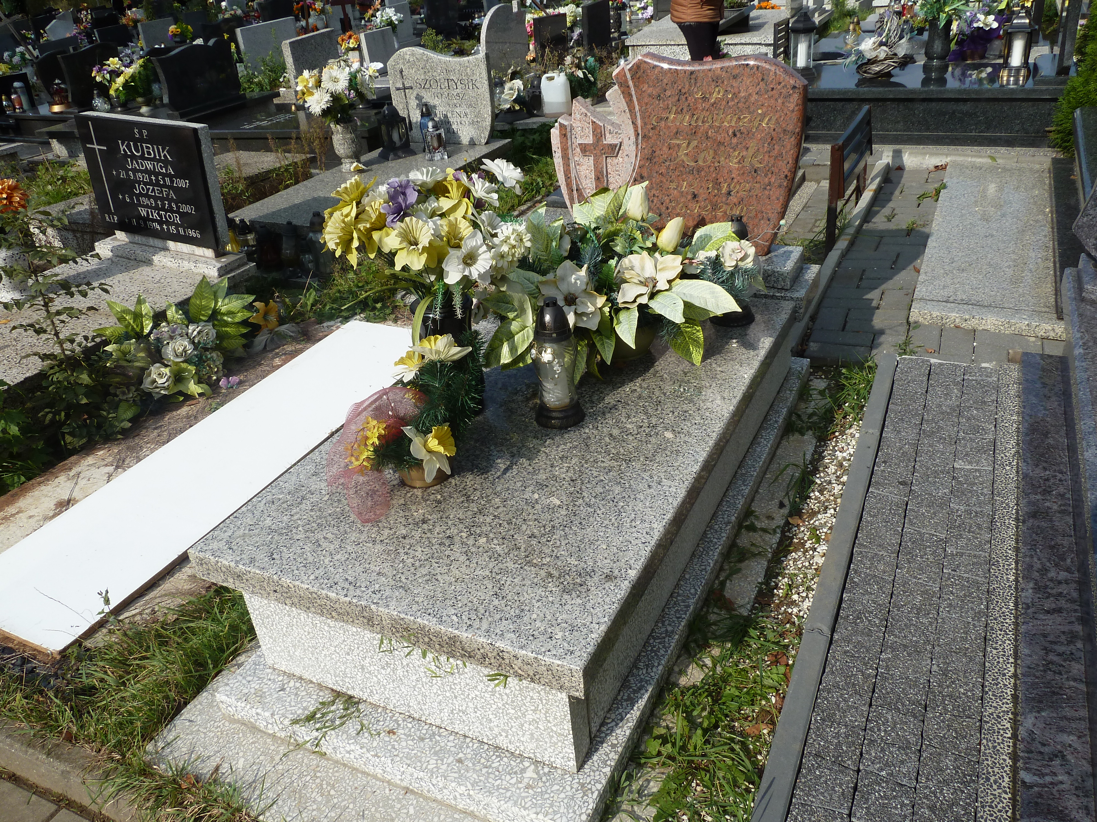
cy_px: 411
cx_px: 548
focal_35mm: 27
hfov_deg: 65.3
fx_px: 856
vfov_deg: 51.4
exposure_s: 1/400
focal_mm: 4.4
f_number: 4.5
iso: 80
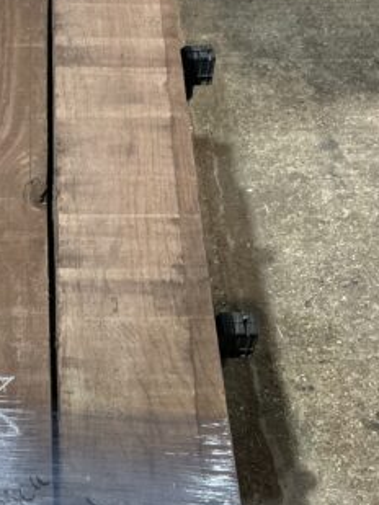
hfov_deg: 28.3
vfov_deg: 38.2
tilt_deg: -56.2
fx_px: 729
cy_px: 254
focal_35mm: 50
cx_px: 56
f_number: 1.8
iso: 100
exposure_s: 1/60
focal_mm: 3
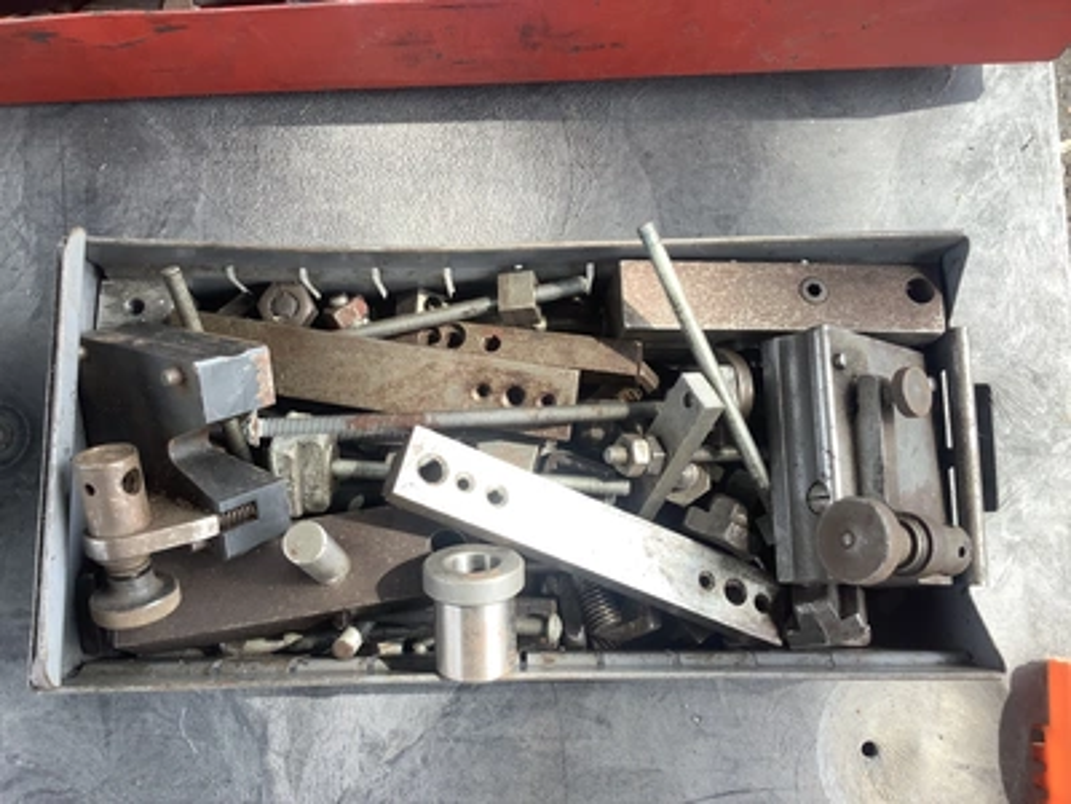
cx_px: 536
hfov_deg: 58.4
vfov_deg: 45.4
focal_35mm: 31
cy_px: 402
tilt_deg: -82.4
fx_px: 959
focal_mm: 3.3
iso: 25
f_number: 2.4
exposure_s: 1/128
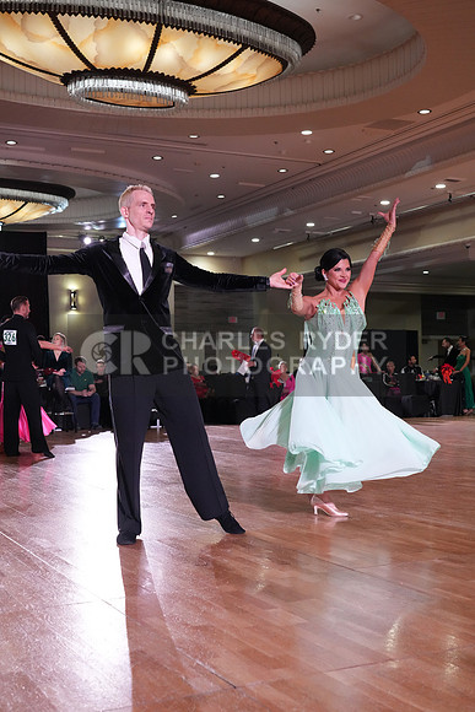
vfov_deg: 45.4
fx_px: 850
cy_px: 356
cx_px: 238
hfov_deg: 31.2
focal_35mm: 43
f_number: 5.6
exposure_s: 1/320
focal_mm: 43
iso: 5000
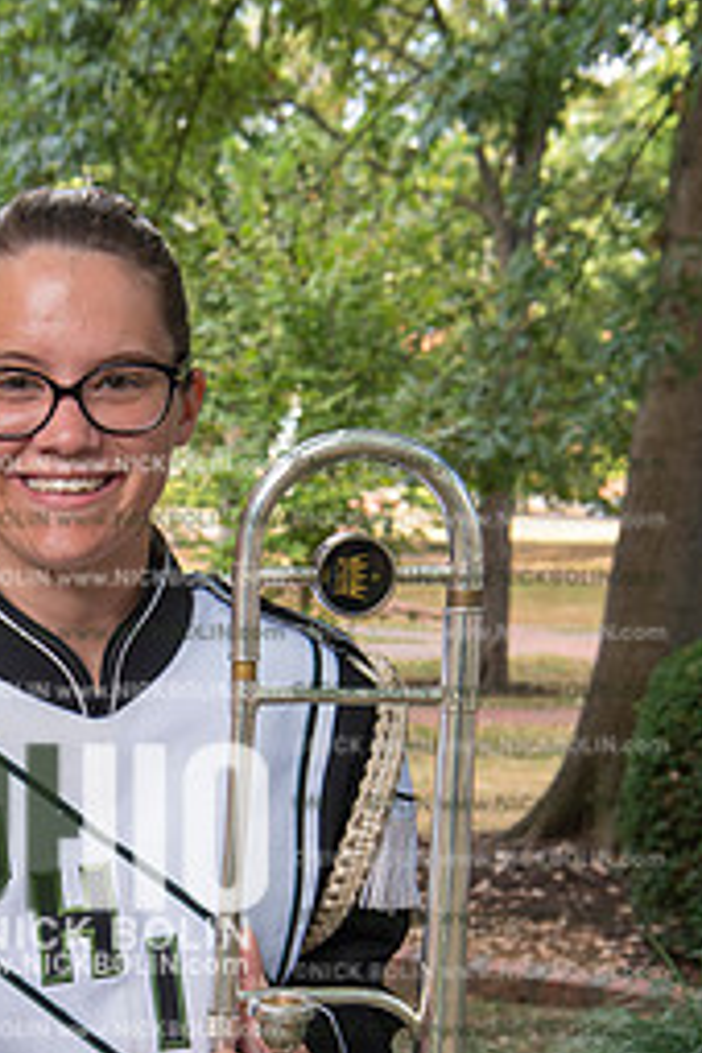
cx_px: 95
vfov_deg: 26.8
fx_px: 2164
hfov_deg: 18.2
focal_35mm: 74
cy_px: 859
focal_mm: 42
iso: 500
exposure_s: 1/100
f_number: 8
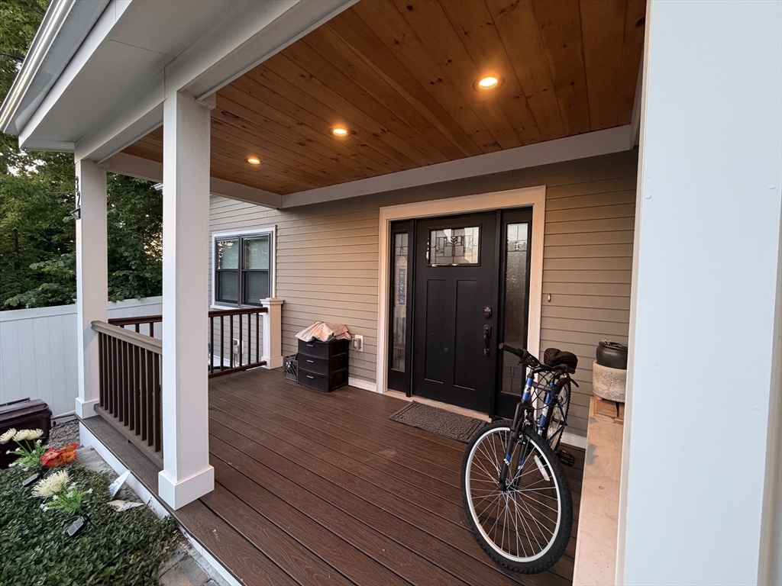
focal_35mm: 14
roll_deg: -2.0
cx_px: 391
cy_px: 293
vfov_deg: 85.7
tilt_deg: -2.5
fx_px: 316
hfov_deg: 102.1
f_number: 2.2
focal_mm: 2.22
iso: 200
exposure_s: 1/60
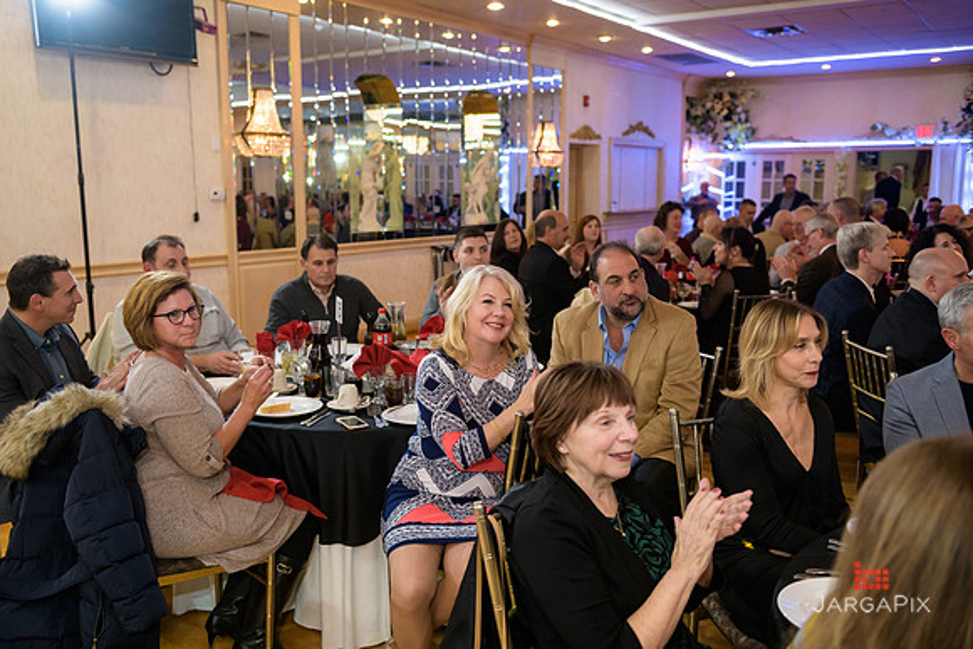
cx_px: 486
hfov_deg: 58.7
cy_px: 324
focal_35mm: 32
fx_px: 865
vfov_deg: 41.1
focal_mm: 32
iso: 1000
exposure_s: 1/125
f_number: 3.2
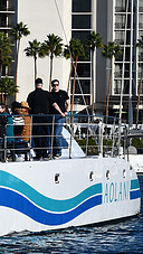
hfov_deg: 3.8
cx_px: -156
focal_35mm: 321
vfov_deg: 6.7
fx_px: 2160
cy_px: 92
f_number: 9
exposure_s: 1/640
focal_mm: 80
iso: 100
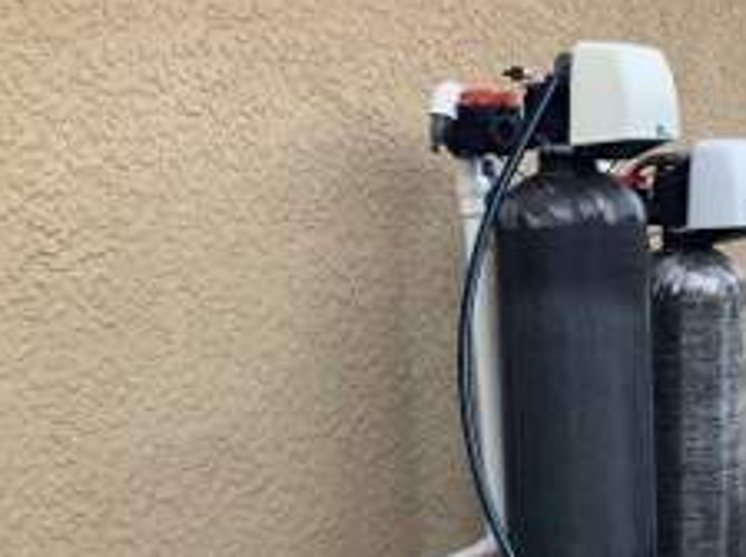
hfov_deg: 30.0
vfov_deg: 23.5
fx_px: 1334
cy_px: 371
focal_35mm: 62
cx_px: 660
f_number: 1.8
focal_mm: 3
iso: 32
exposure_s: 1/122
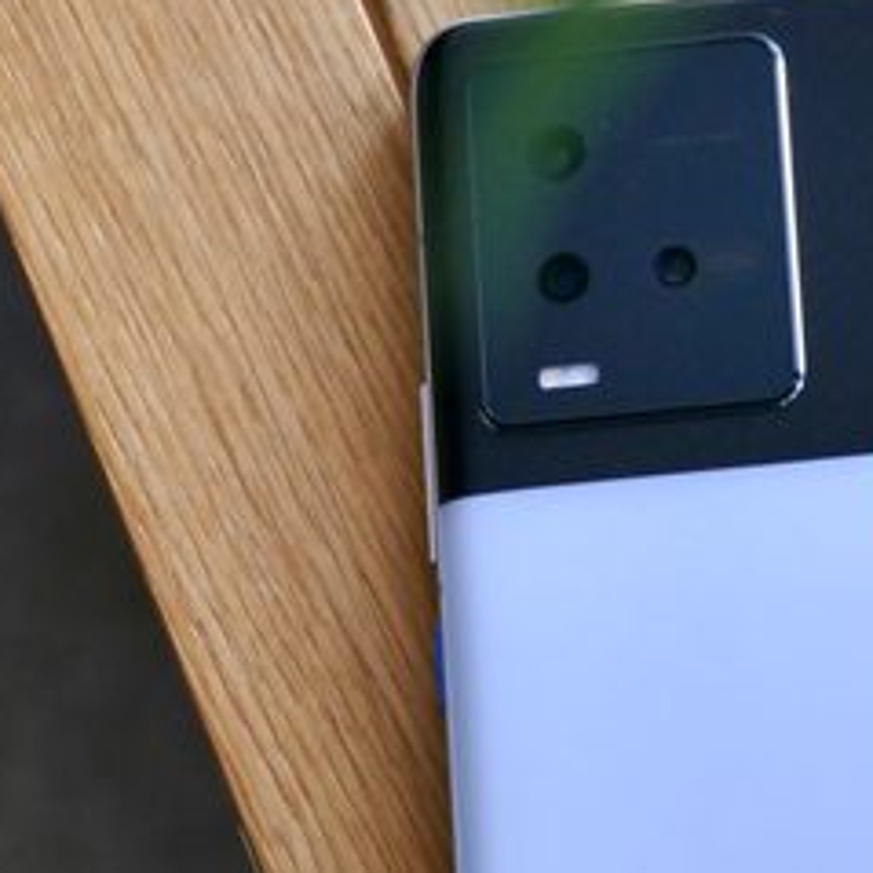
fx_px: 8417
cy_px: 661
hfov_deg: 5.9
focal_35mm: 295
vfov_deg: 5.9
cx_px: 1231
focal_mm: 41.85
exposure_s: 1/80
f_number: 4
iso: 400
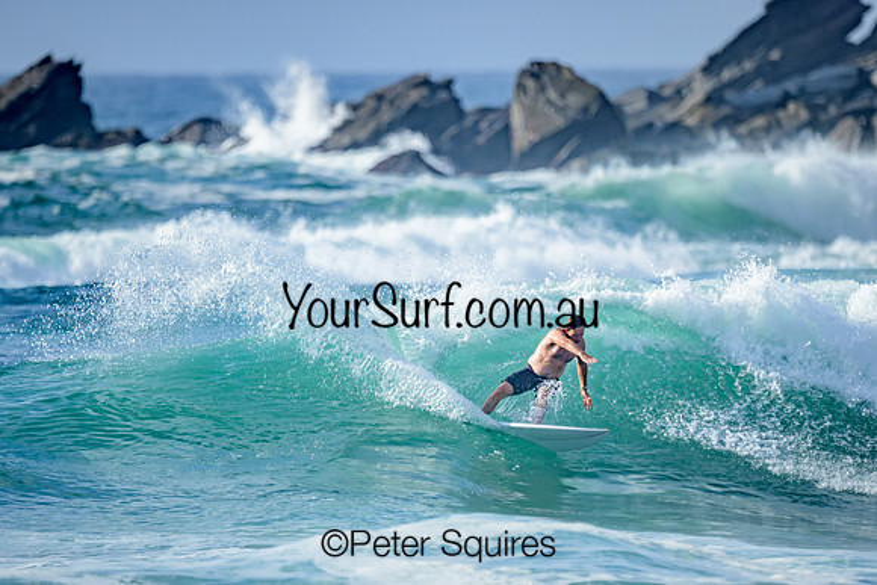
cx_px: 519
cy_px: 357
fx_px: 26789
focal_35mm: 1099
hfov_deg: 1.9
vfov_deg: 1.3
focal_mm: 800
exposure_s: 1/2500
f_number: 6.3
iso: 200
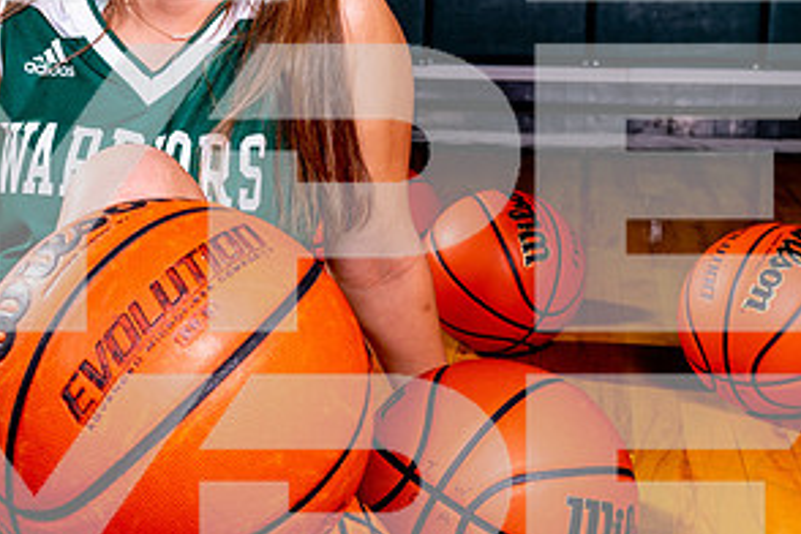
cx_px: 155
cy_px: 189
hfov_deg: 27.1
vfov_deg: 18.6
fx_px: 1624
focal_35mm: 73
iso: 200
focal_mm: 37
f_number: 8
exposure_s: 1/100
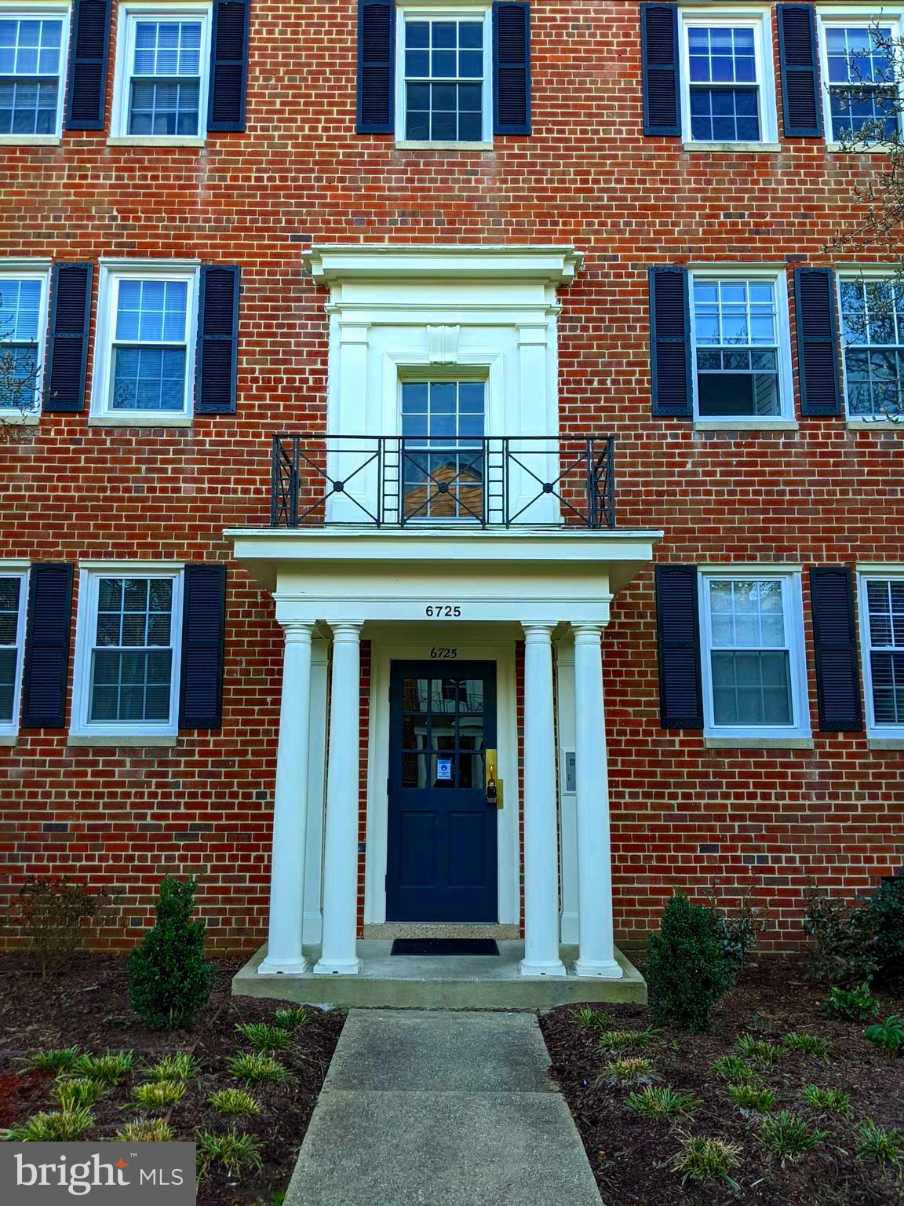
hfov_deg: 51.4
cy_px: 603
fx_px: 940
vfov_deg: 65.3
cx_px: 452
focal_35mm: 27
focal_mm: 4.44
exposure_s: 1/162
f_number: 1.8
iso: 62
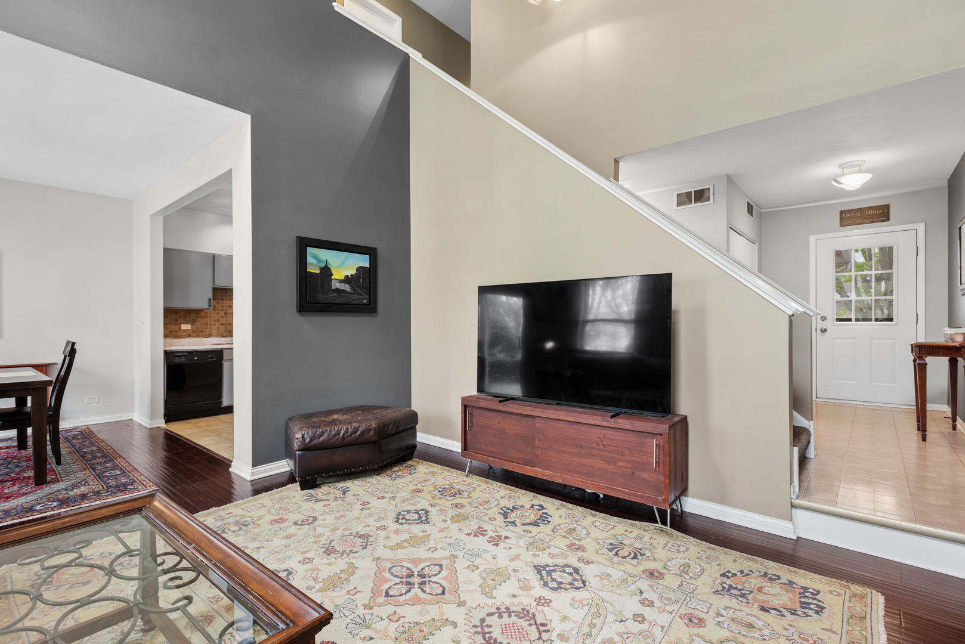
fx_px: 456
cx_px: 482
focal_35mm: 17
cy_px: 322
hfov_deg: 93.3
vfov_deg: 70.5
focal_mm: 17
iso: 400
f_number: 8
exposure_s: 1/13
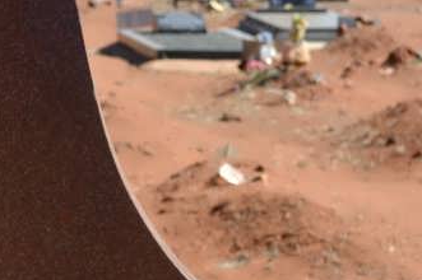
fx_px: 2295
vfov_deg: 7.0
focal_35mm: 196
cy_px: 243
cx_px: 4
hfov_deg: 10.4
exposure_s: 1/125
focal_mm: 36
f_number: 5.6
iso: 110
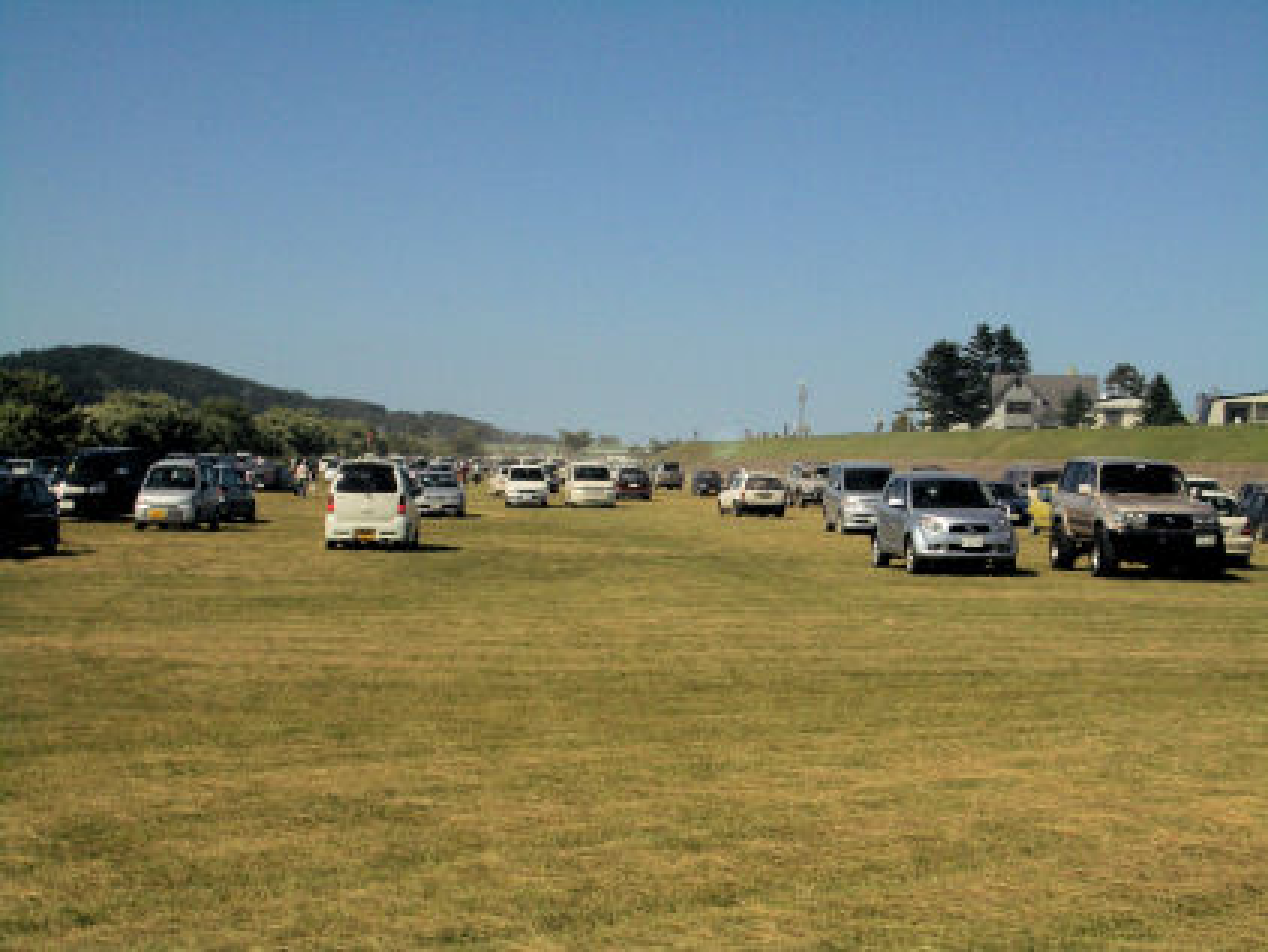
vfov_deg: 23.7
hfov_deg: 31.2
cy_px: 476
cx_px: 634
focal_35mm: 62
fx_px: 2272
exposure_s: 1/1600
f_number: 5.6
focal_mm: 10.2
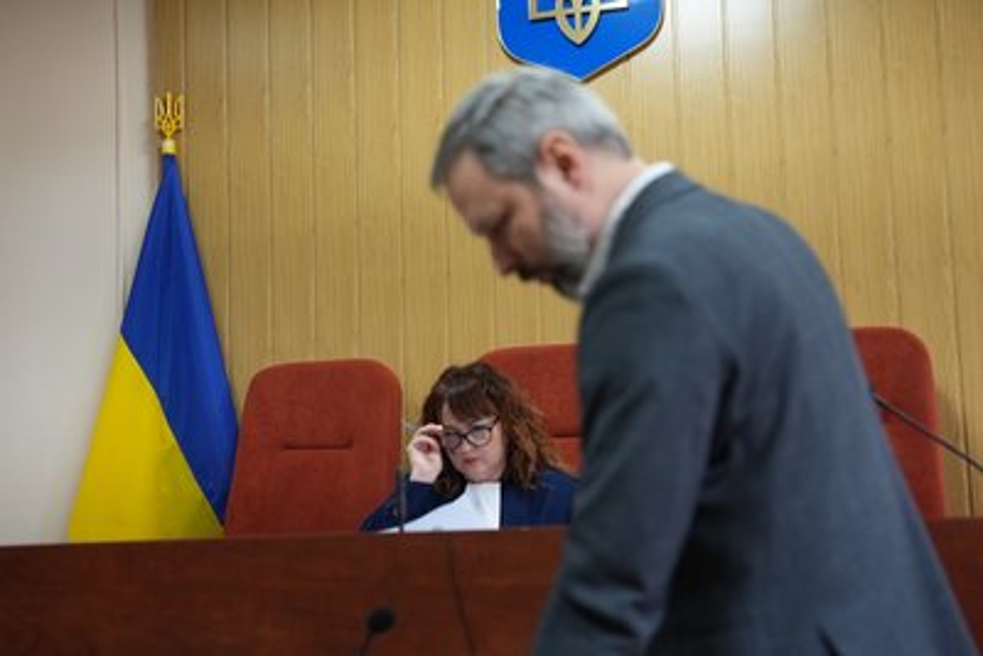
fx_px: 1530
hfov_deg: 35.6
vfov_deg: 24.2
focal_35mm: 56
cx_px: 492
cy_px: 328
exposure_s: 1/250
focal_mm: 56
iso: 3200
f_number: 2.8
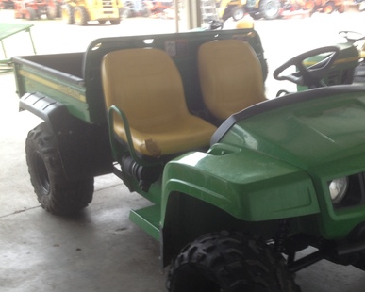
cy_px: 187
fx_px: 519
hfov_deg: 38.3
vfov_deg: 31.3
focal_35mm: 48
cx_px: 242
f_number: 2.4
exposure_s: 1/30
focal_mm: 4.28
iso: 50
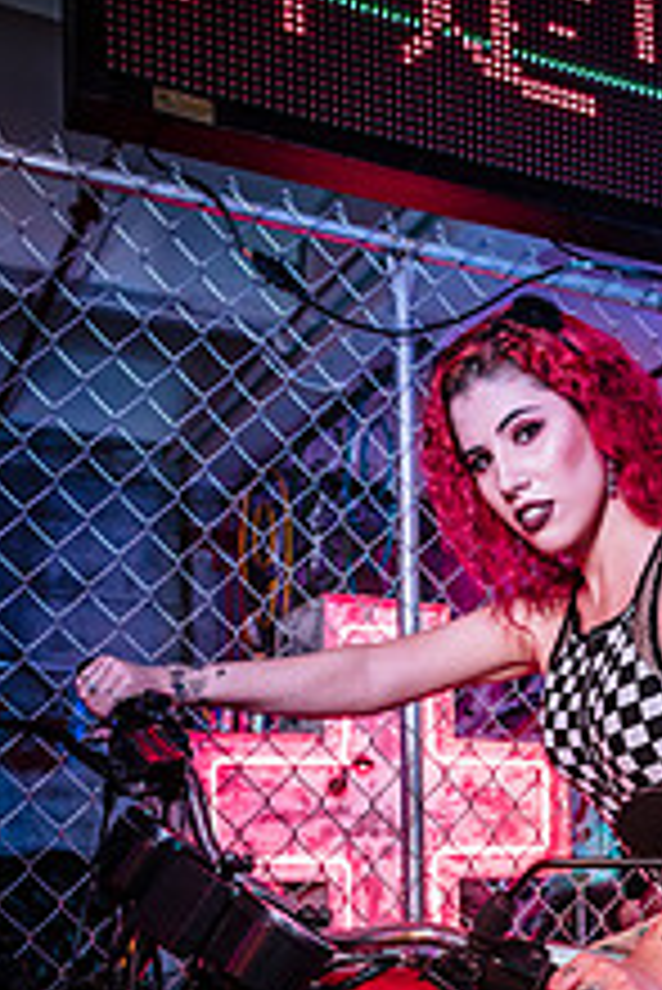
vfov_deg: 37.9
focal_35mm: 49
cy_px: 868
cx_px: 513
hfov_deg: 27.1
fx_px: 1349
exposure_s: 1/80
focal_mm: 24
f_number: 4
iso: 200
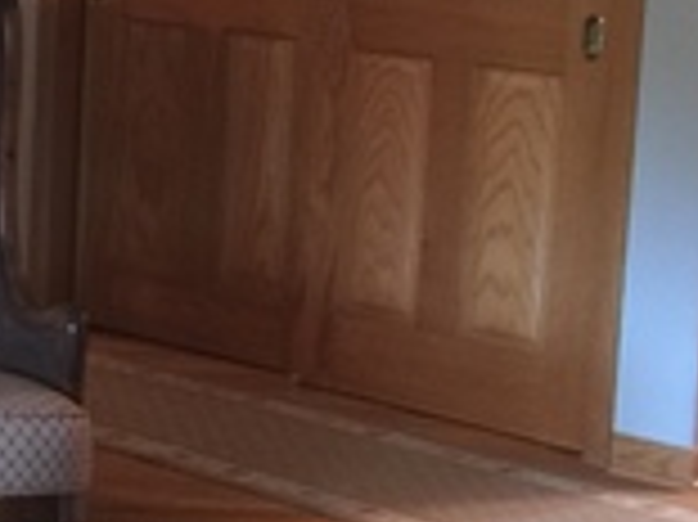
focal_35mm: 120
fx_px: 2418
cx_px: -536
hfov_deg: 14.5
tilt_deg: -9.7
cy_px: 86
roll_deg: -2.0
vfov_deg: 12.3
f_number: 2.2
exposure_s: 1/4
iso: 80
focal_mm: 4.15
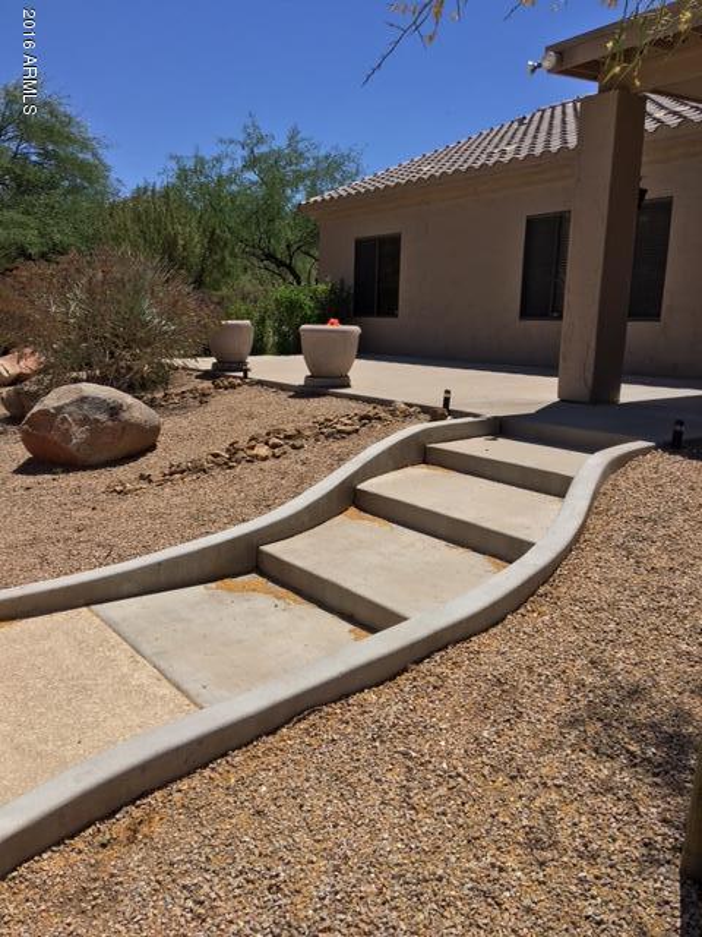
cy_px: 468
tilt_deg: -8.8
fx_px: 784
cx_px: 351
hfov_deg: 48.2
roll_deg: -2.2
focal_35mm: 29
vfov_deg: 61.7
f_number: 2.2
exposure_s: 1/2564
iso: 25
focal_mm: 4.15
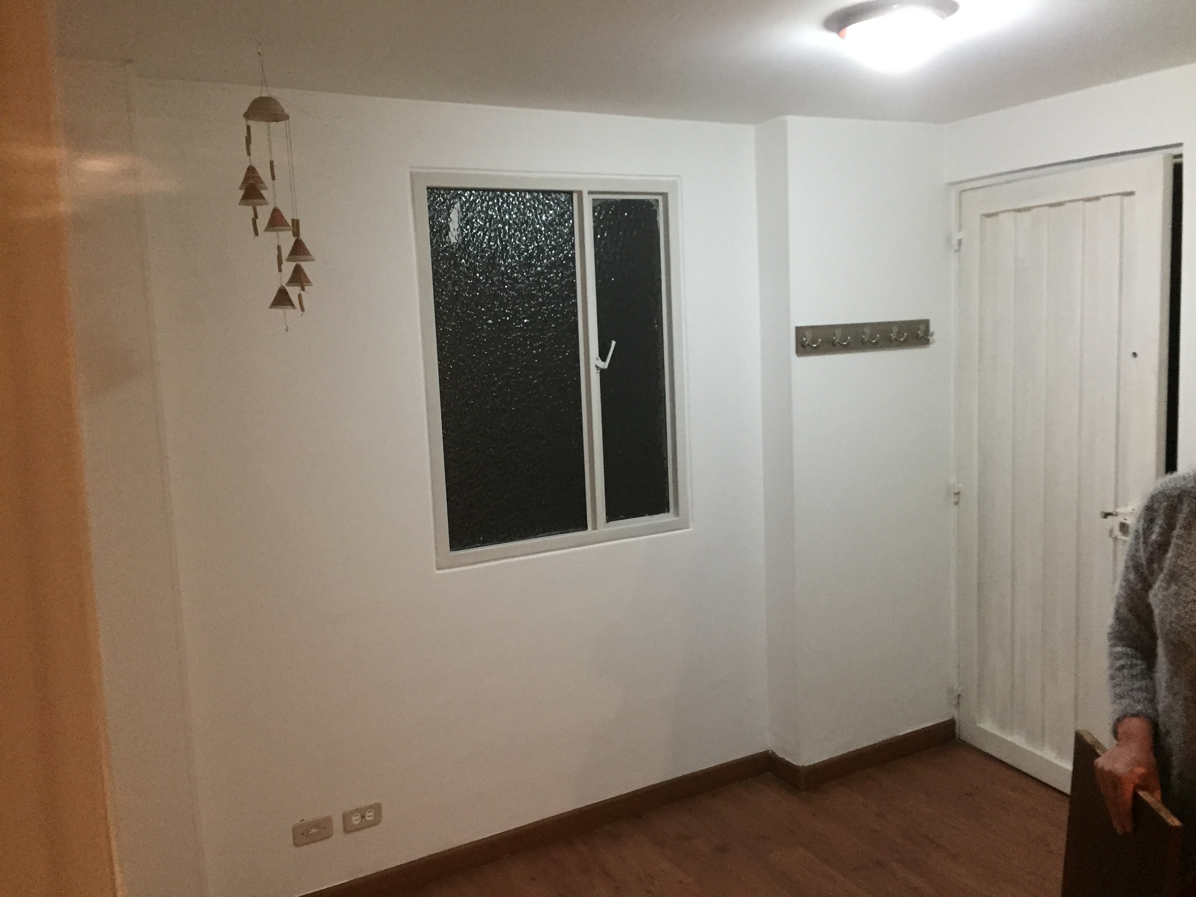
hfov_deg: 61.7
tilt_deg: -1.7
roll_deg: +0.7
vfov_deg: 48.2
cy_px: 448
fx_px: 1002
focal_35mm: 29
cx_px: 598
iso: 200
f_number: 2.2
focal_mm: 4.15
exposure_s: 1/30
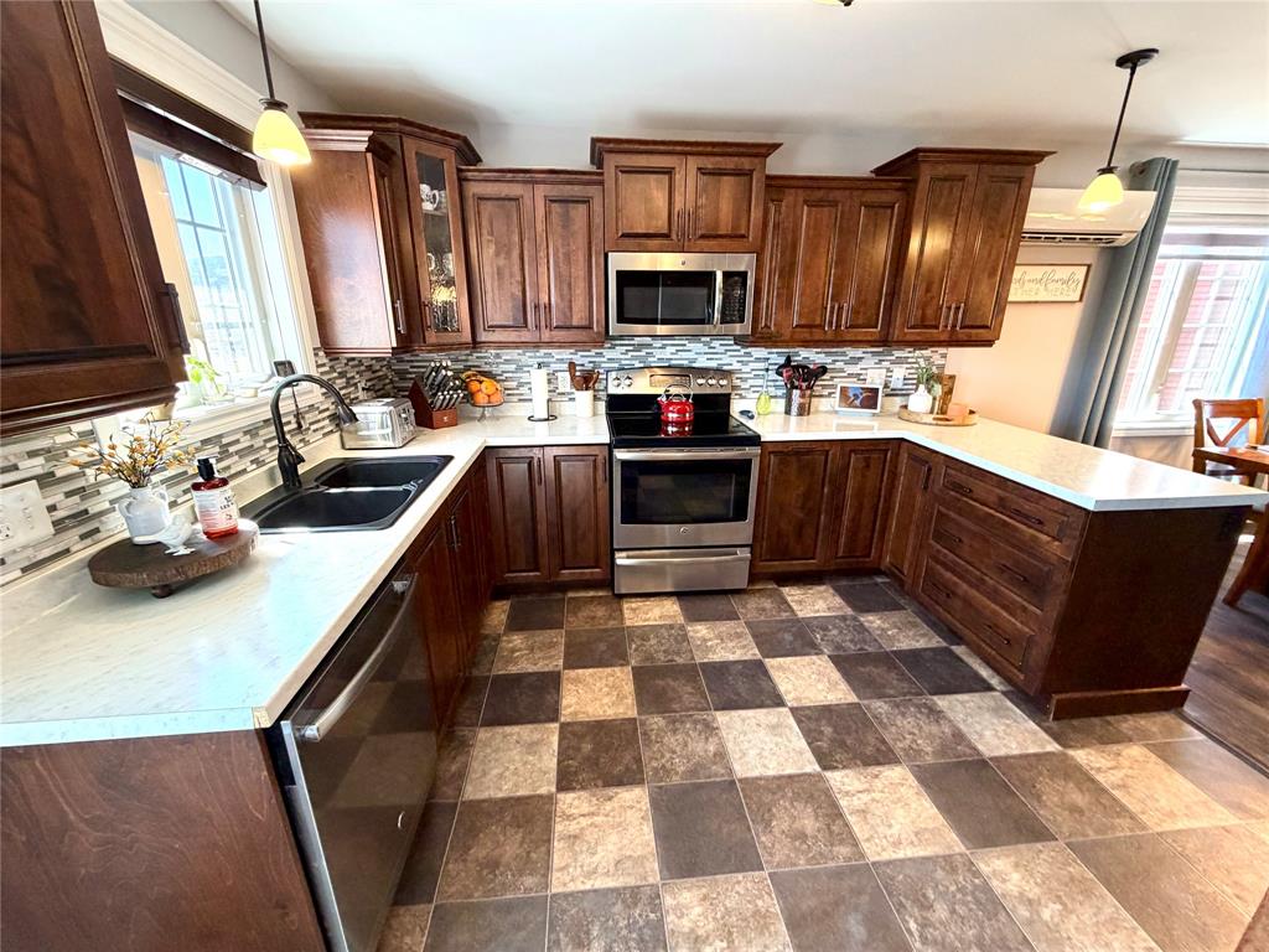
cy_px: 476
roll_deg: +0.4
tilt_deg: -18.2
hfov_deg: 102.1
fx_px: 513
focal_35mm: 14
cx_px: 634
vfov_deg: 85.7
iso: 320
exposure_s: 1/120
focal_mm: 2.22
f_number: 2.2
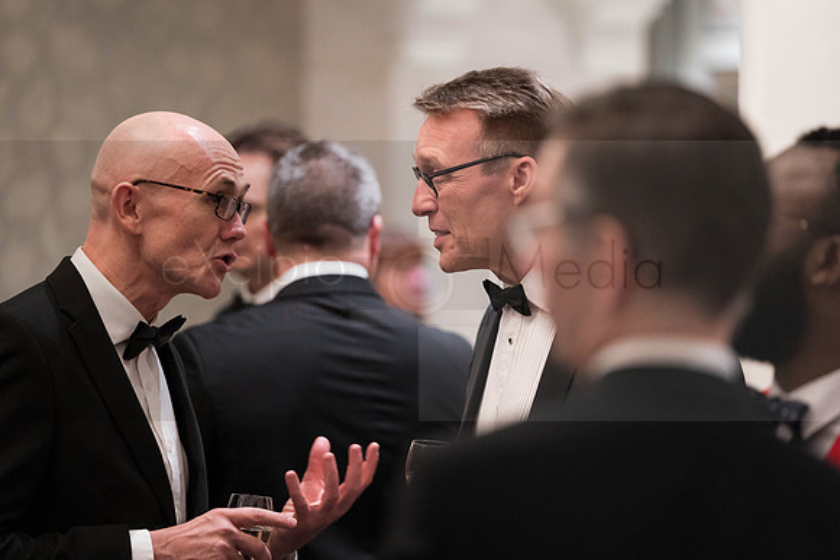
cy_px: 280
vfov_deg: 8.2
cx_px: 420
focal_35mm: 168
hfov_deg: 12.2
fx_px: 3921
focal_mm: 168
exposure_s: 1/100
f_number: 2.8
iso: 6400
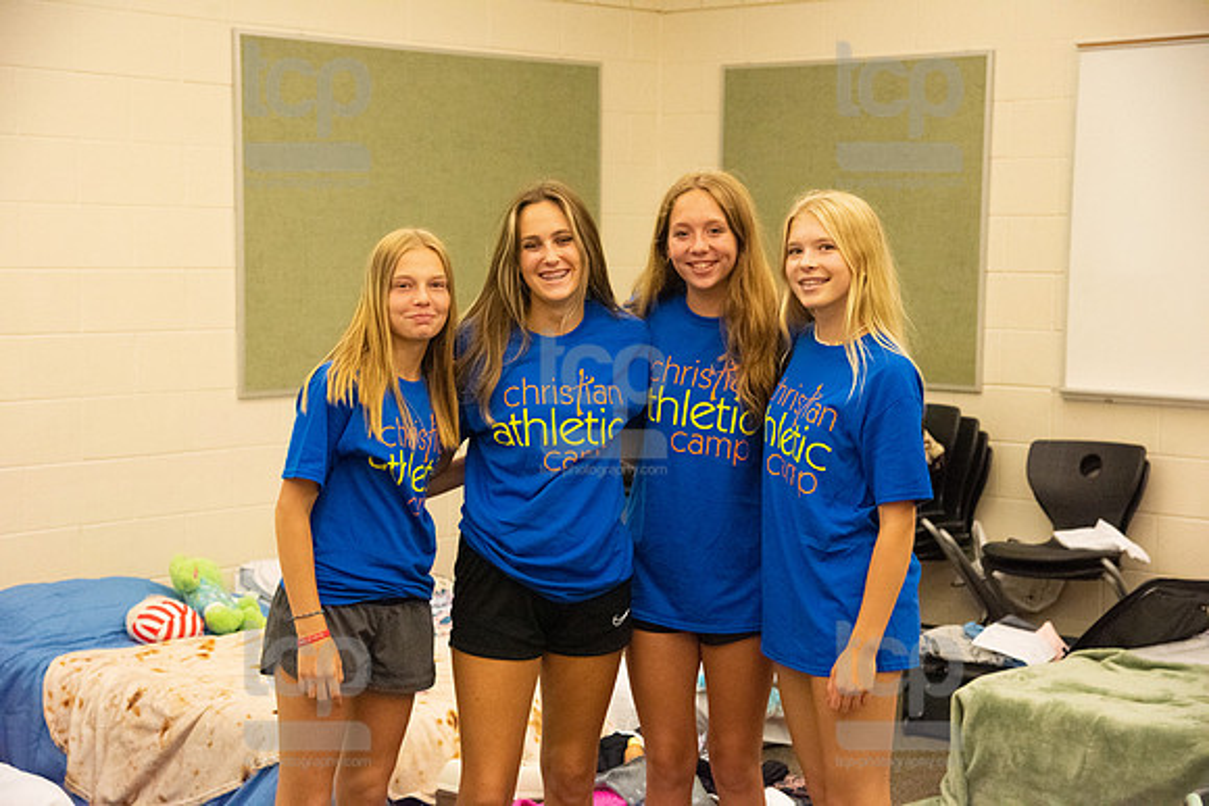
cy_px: 403
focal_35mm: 70
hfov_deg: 28.8
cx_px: 604
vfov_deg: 19.5
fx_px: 2351
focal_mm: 70
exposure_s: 1/400
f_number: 5
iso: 6400
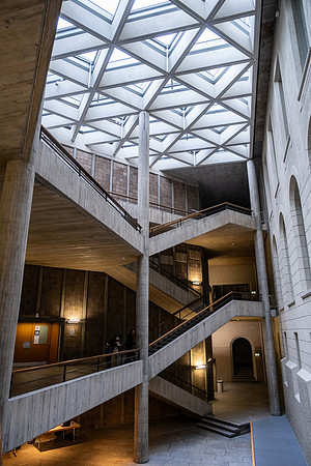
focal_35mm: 24
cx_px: 156
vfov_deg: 73.7
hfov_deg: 53.1
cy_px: 233
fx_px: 311
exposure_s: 1/125
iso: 640
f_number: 2.8
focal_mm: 16
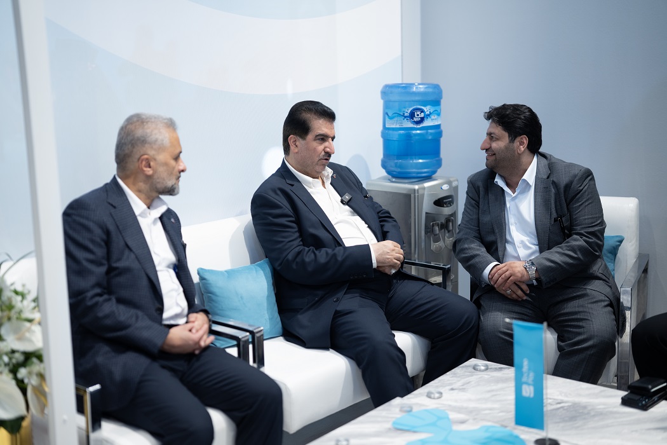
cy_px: 222
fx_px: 926
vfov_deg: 27.0
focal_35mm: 50
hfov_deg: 39.6
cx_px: 334
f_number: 1.2
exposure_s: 1/160
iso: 320
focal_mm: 50
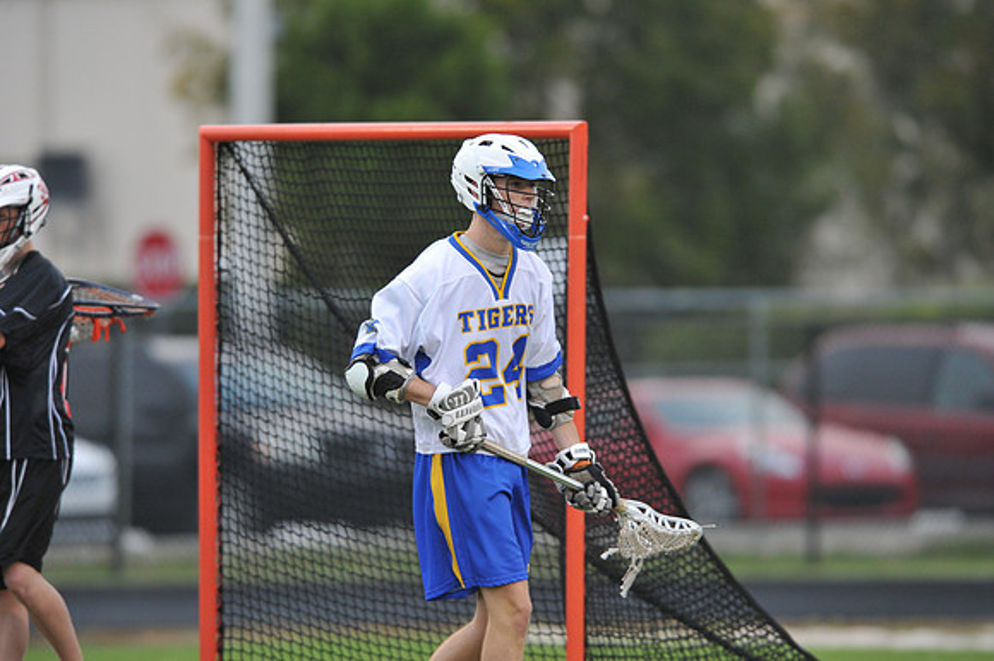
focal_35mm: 500
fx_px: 13797
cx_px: 497
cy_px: 330
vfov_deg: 2.7
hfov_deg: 4.1
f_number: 4.8
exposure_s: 1/400
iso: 2000
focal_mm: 500
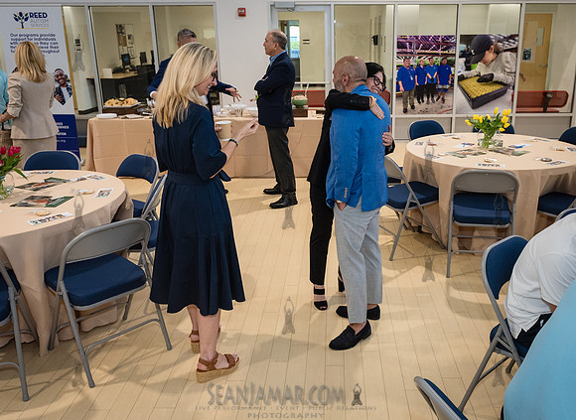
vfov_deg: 43.3
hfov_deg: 56.8
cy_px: 194
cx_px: 338
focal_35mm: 32
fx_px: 529
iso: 2500
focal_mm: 24
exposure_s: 1/250
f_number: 4.5
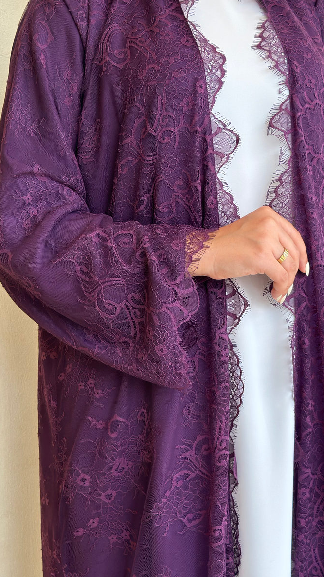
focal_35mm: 53
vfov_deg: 39.2
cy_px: 285
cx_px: 206
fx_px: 809
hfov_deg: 22.6
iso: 80
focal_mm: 6.86
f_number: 1.78
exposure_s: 1/415
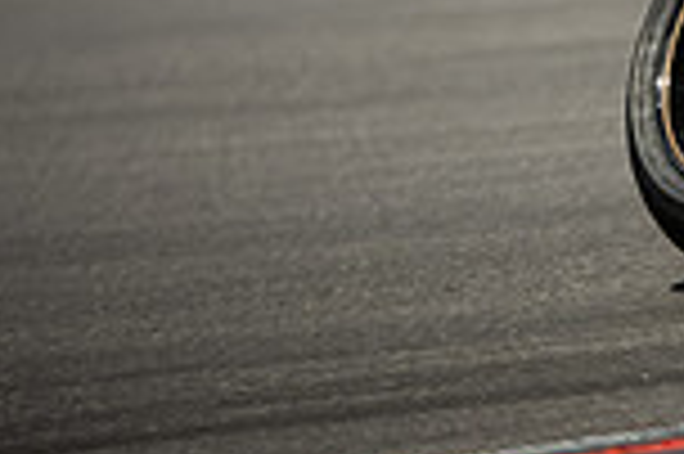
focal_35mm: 1148
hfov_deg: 1.8
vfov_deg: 1.2
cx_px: 1210
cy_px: -339
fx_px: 21788
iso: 1600
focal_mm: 200
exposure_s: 1/2000
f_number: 2
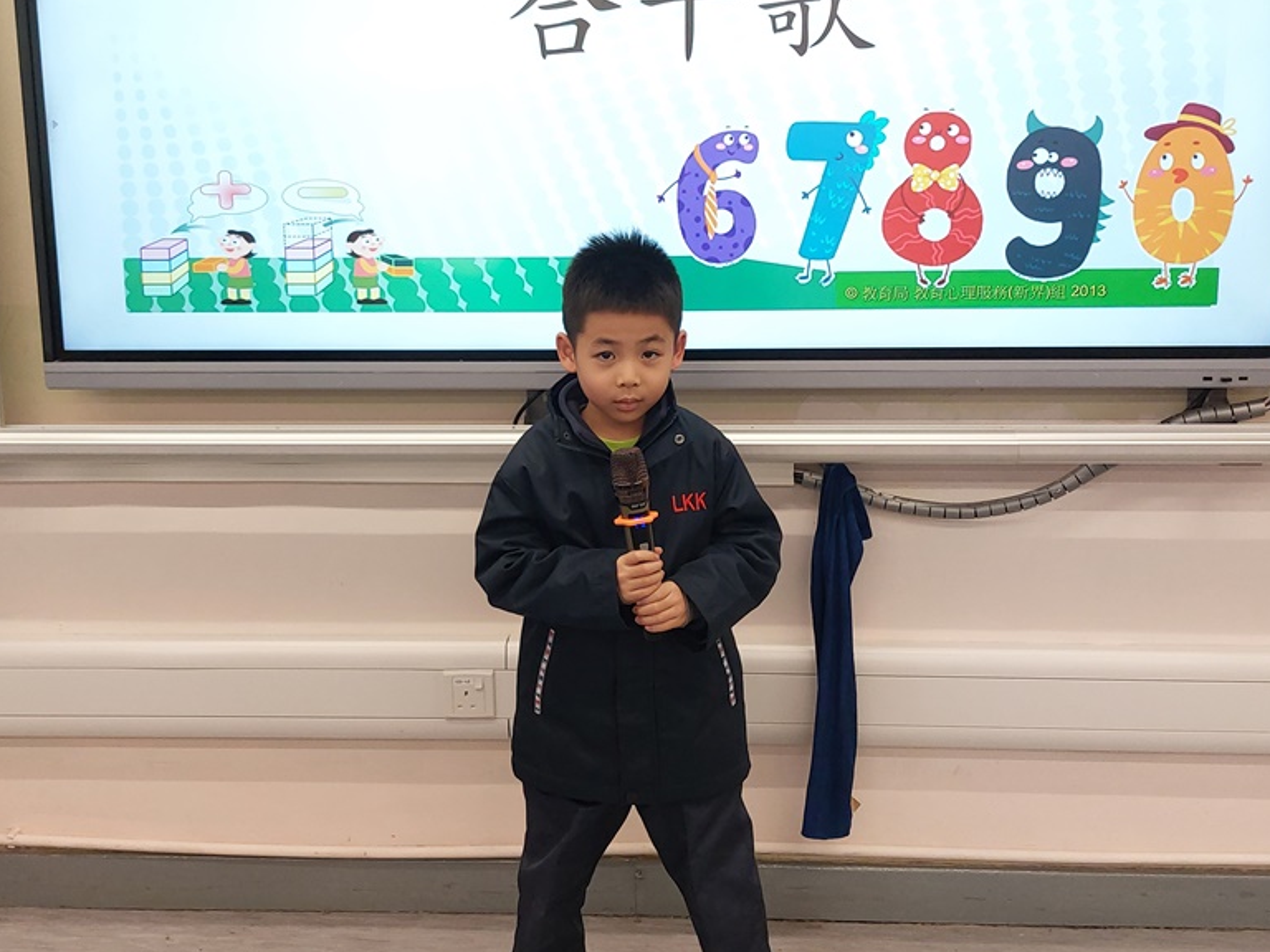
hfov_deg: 46.7
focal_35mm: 40
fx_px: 1468
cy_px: 418
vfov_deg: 35.9
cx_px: 575
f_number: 1.8
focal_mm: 5.23
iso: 160
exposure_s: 1/120
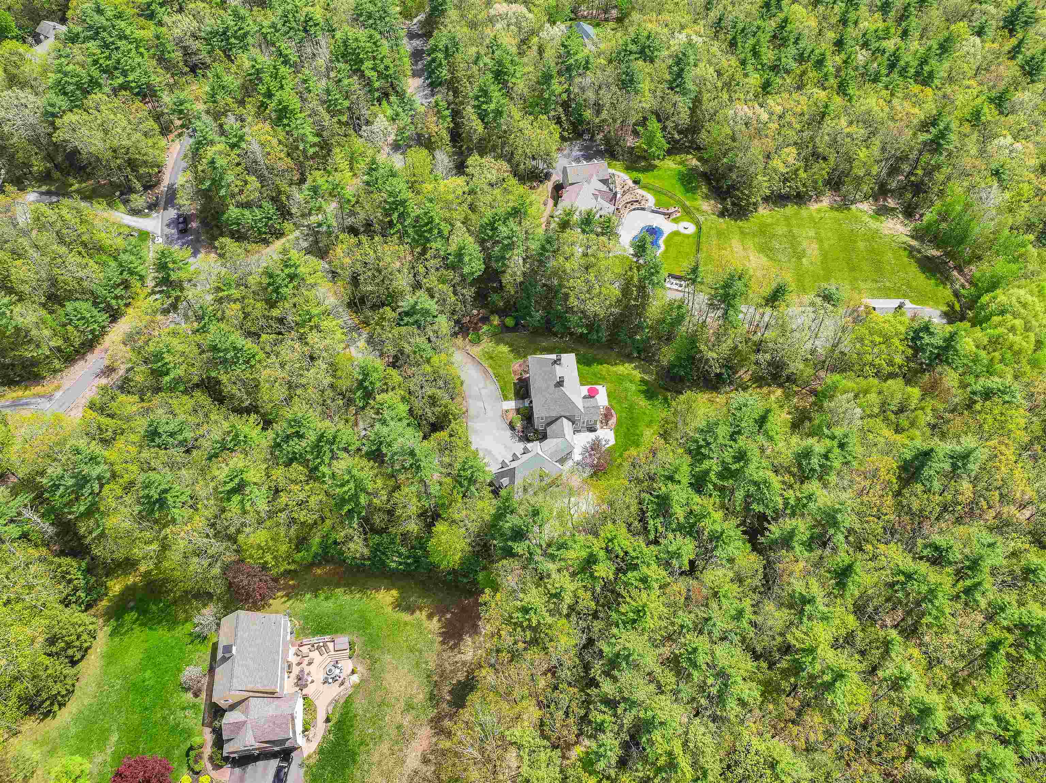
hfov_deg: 71.6
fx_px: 725
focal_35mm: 24
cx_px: 523
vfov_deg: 56.8
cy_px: 392
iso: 100
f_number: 2.8
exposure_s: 1/1000
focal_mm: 12.29
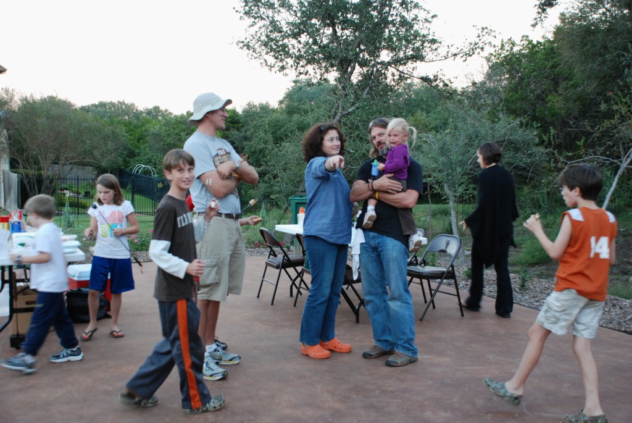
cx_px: 316
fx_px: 817
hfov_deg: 42.3
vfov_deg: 29.0
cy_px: 212
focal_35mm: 46
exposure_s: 1/30
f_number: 4.2
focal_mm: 31
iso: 640
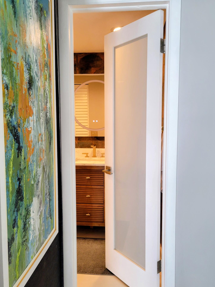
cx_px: 111
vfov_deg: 65.3
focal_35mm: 27
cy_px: 144
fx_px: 224
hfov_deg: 51.3
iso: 200
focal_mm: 5.4
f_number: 1.8
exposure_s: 1/60
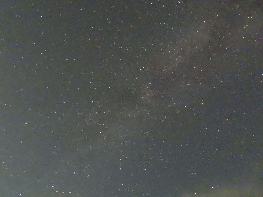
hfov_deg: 71.6
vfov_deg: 56.8
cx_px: 132
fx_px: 182
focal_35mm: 24
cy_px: 98
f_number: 2.8
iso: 3200
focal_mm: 4.3
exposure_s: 30
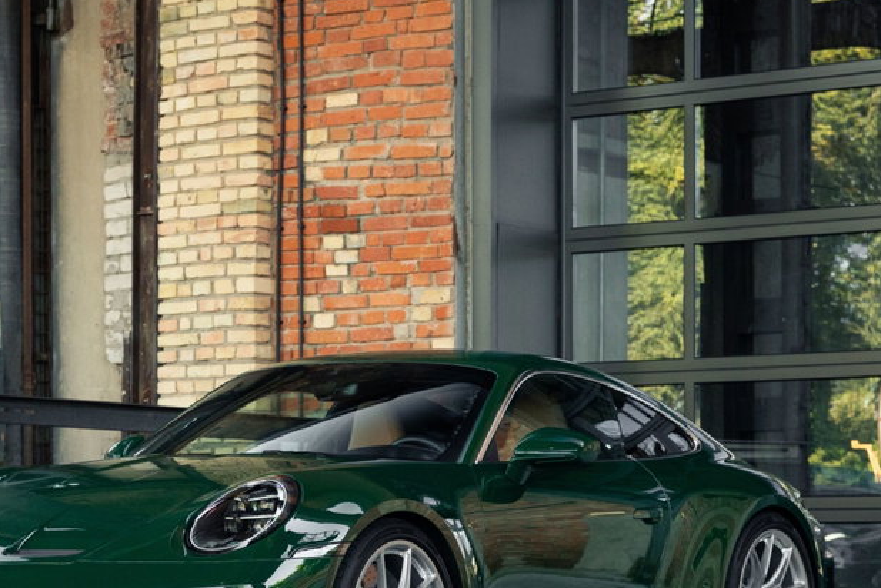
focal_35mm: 116
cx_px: 313
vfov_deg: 11.8
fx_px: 2840
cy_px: 458
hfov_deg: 17.6
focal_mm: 70
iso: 1600
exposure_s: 1/250
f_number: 5.6
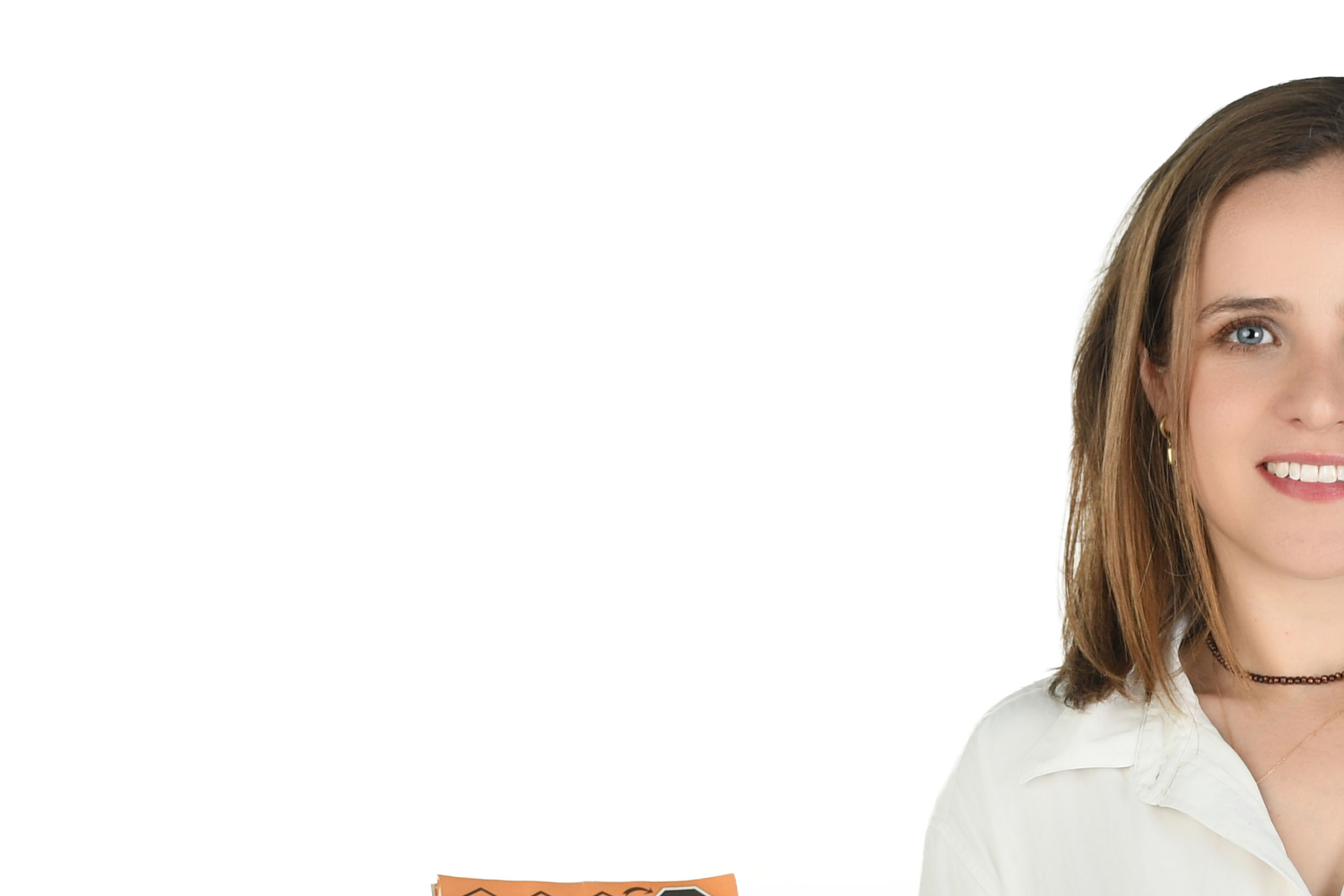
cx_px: 1267
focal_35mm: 119
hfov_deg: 16.9
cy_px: 911
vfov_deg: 11.4
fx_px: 4442
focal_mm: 35
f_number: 5.6
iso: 100
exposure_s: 1/250
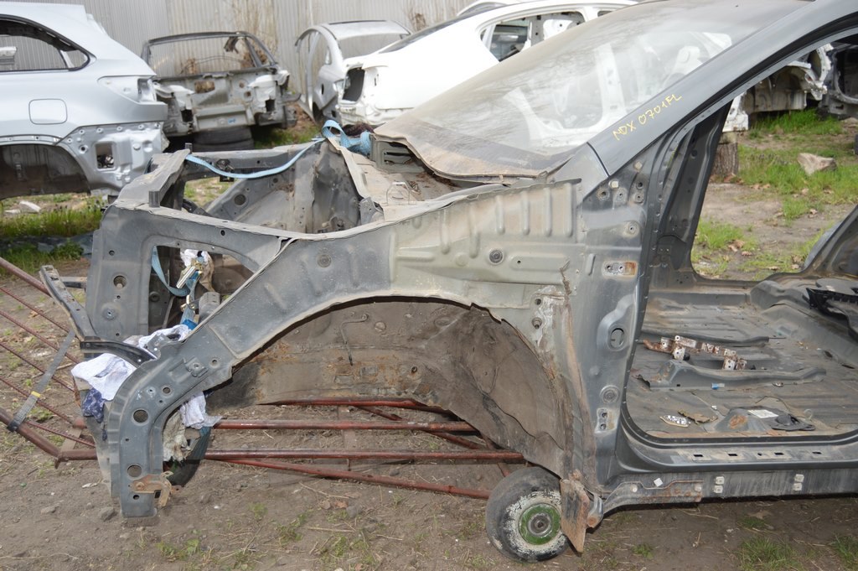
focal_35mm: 34
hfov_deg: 55.1
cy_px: 286
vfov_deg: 38.3
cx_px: 429
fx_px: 822
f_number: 4
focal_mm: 23
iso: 100
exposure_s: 1/160
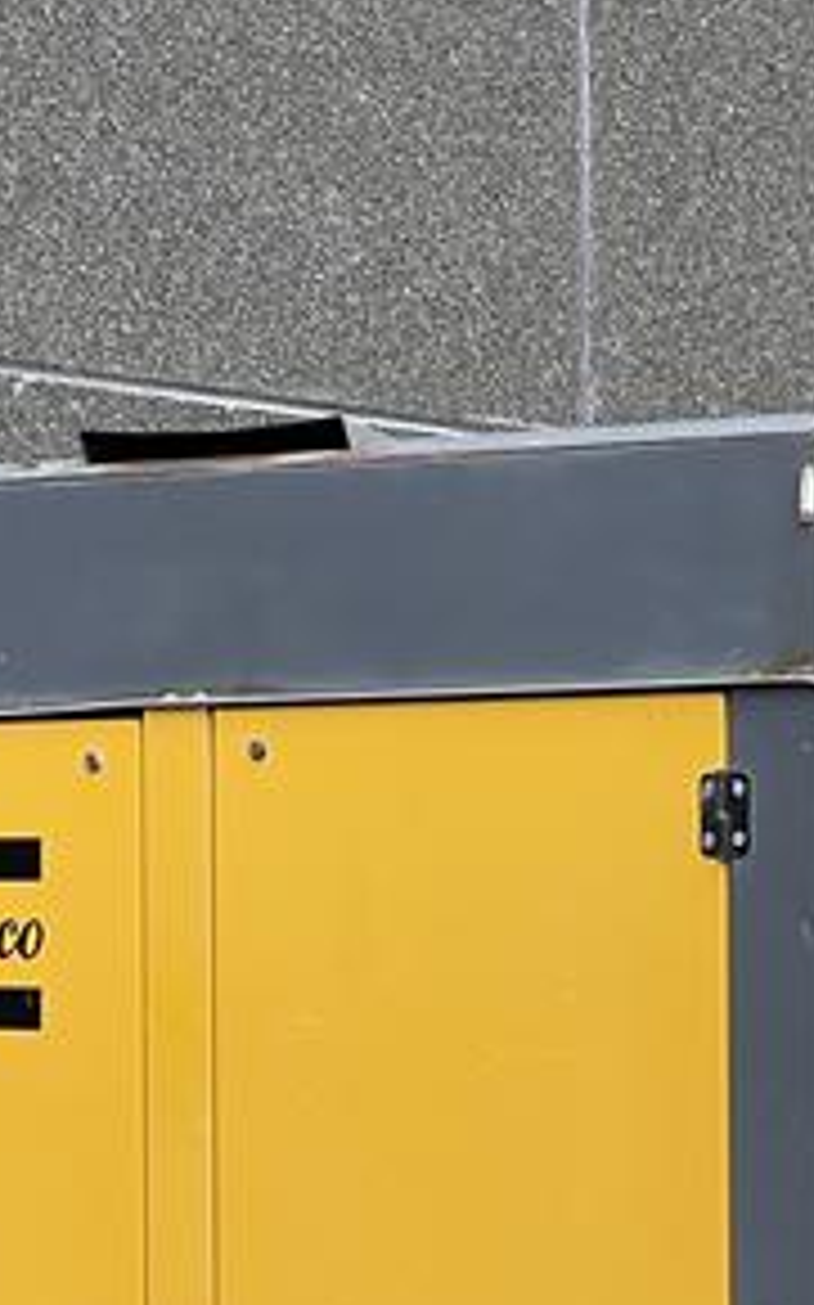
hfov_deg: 7.0
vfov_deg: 11.1
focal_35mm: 187
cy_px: 1278
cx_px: 792
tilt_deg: -1.2
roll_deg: +0.2
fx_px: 6644
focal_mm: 7.5
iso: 20
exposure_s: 1/146
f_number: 2.2
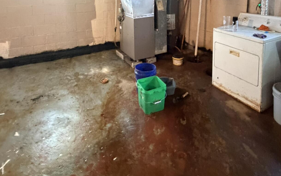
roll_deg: -0.2
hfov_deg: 72.5
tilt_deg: -8.3
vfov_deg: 43.2
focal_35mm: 25
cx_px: 148
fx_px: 191
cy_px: 5
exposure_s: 1/40
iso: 1000
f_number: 2.2
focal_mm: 2.22
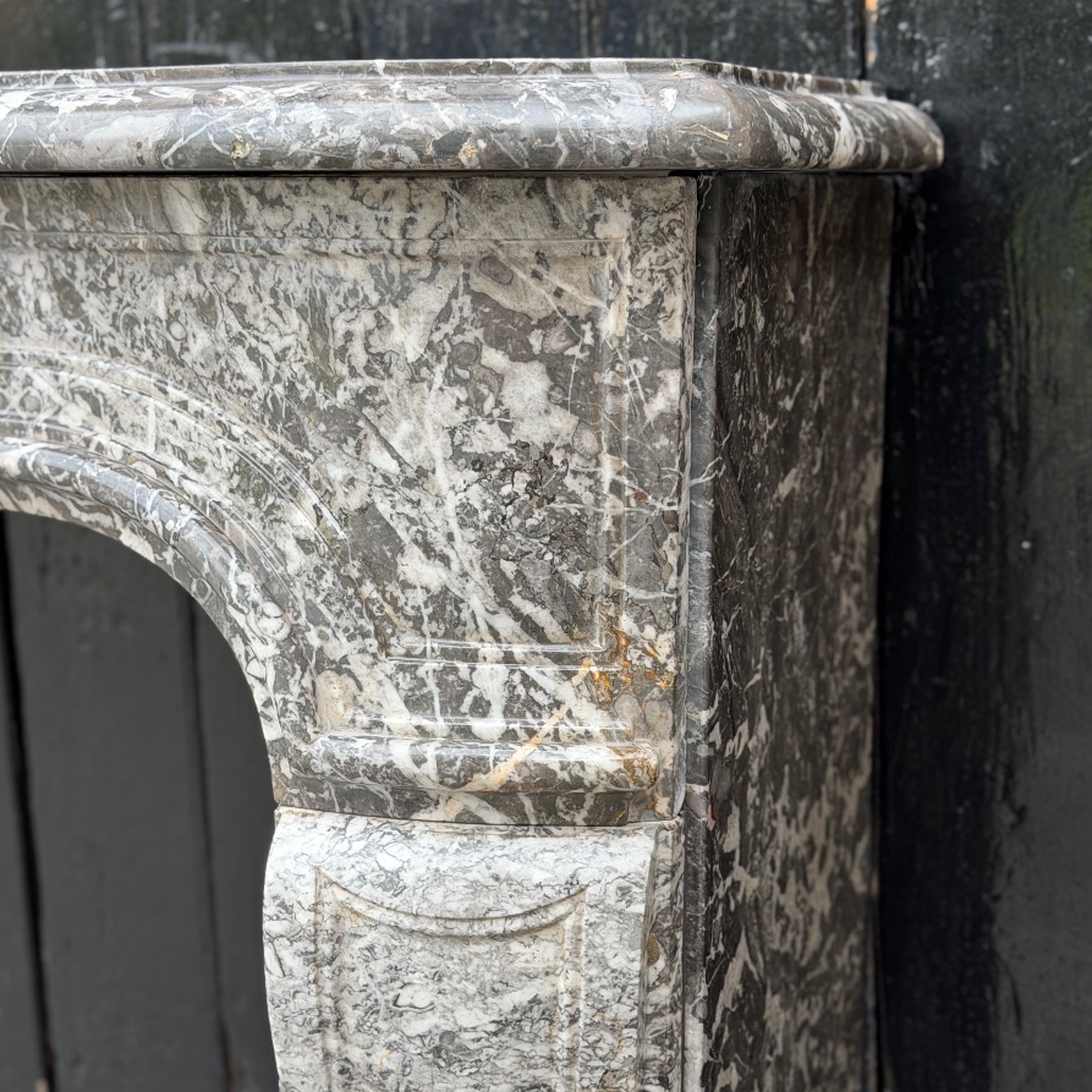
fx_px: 2034
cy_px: 577
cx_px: 544
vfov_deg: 30.0
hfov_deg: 30.0
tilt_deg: -12.2
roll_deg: +2.0
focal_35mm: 57
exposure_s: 1/469
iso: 80
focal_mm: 6.76
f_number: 1.78
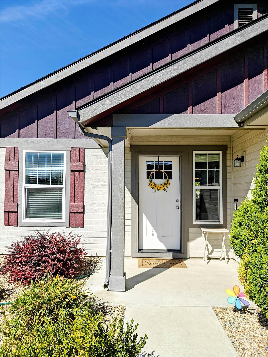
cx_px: 134
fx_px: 248
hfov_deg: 56.8
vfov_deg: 71.6
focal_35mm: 24
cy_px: 178
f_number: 1.8
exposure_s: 1/3627
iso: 50
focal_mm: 5.59
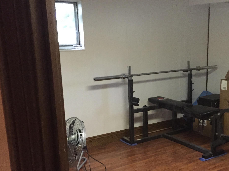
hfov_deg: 39.9
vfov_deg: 30.7
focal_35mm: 47
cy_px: 111
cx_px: 155
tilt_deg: -13.9
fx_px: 311
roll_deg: -0.2
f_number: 2.2
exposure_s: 1/17
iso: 400
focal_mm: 4.15
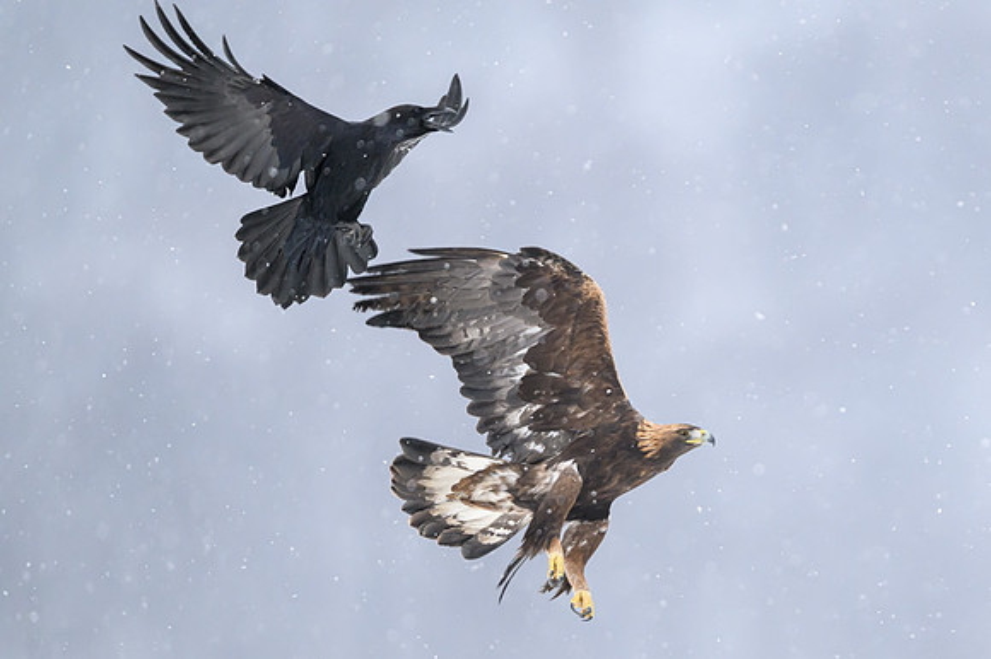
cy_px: 522
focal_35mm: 888
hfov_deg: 2.3
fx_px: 24419
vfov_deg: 1.5
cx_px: 785
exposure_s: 1/2000
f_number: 4
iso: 1600
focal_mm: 560
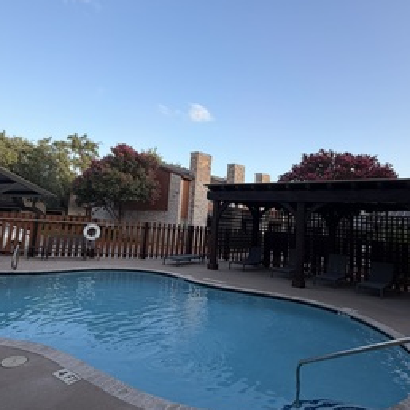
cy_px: 191
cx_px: 203
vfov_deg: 67.2
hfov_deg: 67.3
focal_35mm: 23
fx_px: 308
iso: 64
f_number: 2.2
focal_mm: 2.22
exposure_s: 1/502
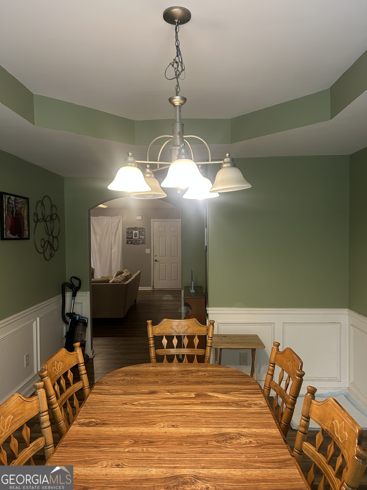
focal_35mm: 26
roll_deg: -0.4
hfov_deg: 53.1
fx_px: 368
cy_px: 245
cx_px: 184
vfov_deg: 67.3
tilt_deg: -2.1
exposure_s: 1/60
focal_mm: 5.7
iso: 200
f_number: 1.5
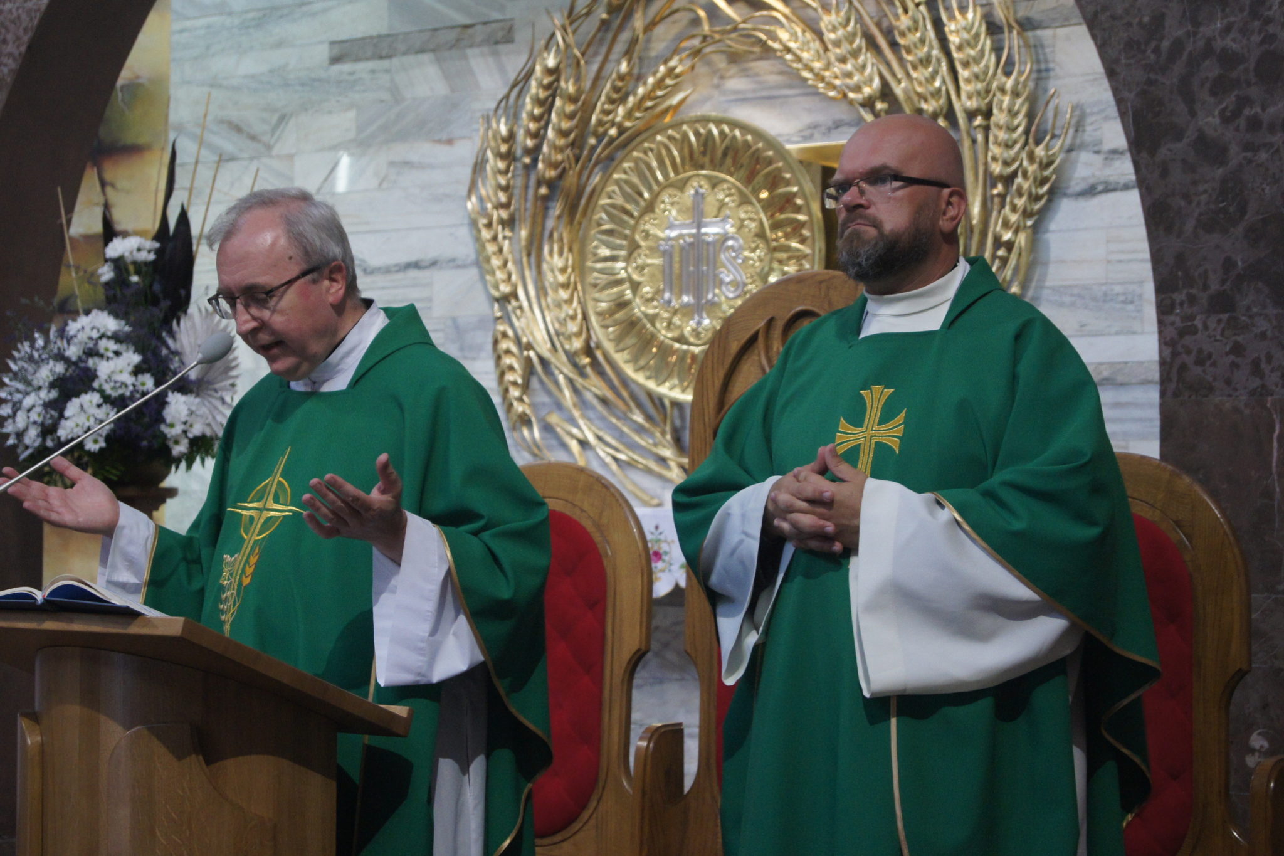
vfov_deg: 16.6
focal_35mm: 82
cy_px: 428
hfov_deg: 24.6
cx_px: 642
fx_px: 2942
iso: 1250
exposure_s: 1/100
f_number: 5.6
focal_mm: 55
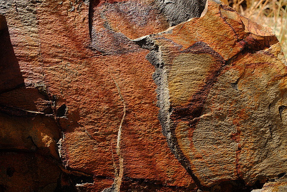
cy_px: 96
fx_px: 279
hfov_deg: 54.4
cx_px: 144
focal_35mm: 35
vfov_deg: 37.9
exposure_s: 1/120
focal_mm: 23
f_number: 11
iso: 400
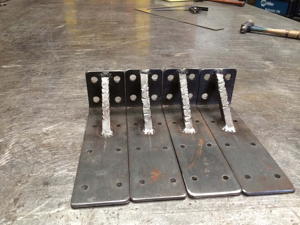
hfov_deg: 60.0
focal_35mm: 30
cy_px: 112
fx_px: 260
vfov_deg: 46.8
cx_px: 150
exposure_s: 1/30
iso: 40
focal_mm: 4.12
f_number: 2.2
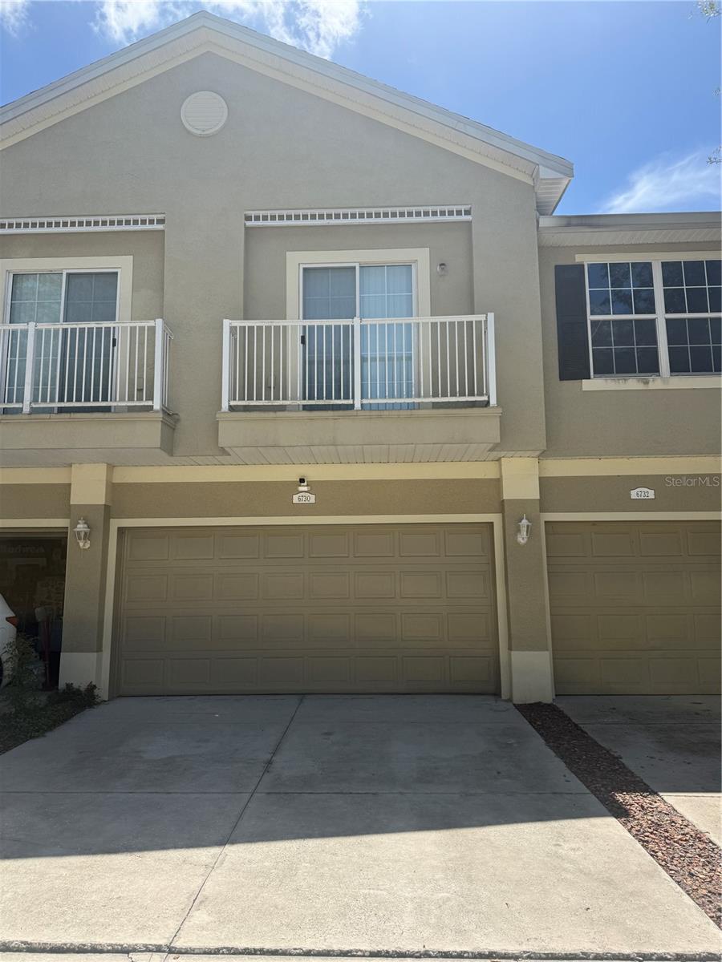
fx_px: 667
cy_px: 481
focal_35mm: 24
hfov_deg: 56.8
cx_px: 361
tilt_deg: +6.3
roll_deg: -0.1
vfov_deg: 71.6
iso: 80
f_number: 1.78
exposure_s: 1/3953
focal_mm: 6.76
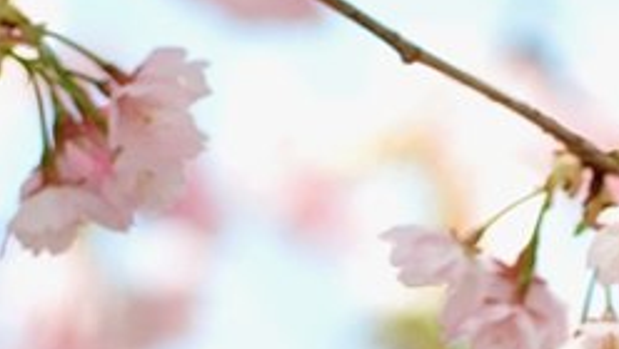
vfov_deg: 1.4
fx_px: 14177
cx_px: 1076
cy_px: 455
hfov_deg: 2.5
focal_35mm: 863
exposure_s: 1/200
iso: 200
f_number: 5.6
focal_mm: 200
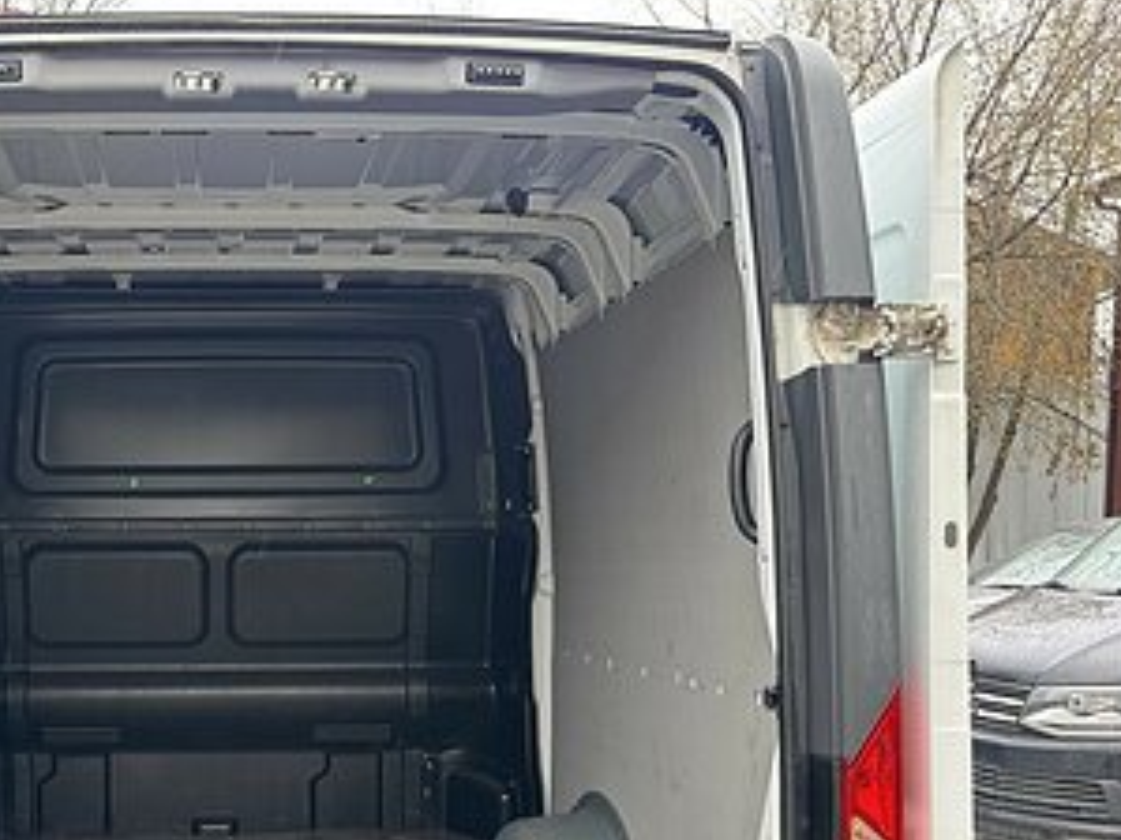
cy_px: 654
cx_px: 240
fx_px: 1424
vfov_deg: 32.1
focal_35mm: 44
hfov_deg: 41.3
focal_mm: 6.76
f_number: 1.78
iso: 200
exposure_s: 1/75
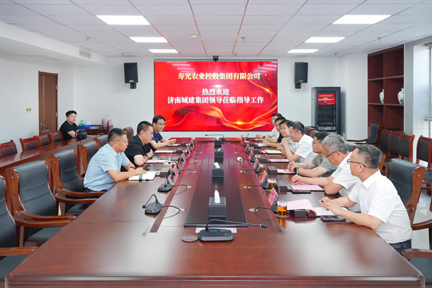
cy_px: 144
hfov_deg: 58.7
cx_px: 216
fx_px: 384
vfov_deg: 41.1
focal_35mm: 32
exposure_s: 1/250
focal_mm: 32
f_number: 5
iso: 3200
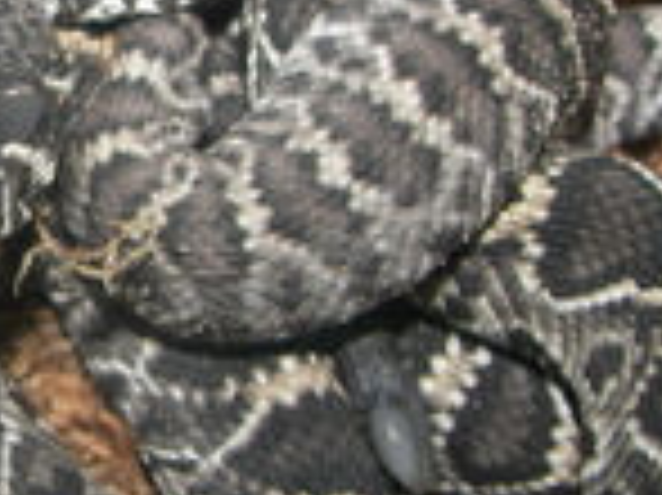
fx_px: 1873
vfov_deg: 15.0
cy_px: 148
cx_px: -50
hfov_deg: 19.3
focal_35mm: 98
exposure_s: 1/30
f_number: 2.8
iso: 100
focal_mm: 6
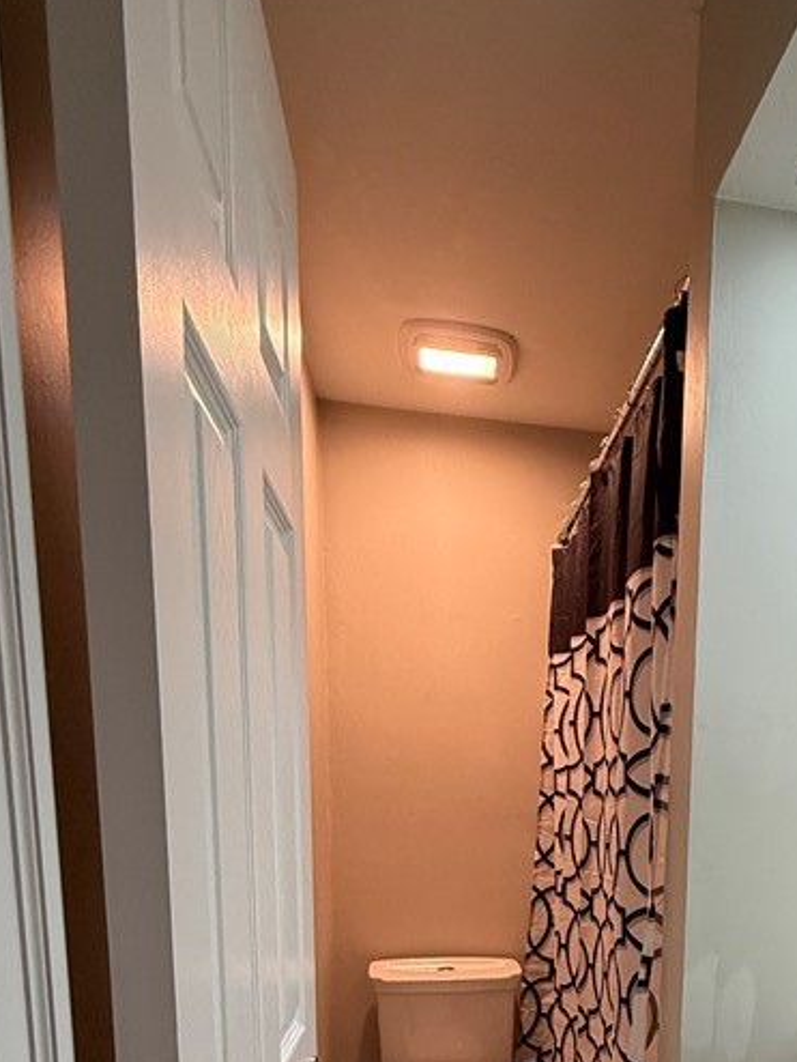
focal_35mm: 29
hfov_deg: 46.1
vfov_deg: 53.4
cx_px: 623
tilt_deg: -9.6
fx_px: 889
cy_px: 967
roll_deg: -1.9
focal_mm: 2.22
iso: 320
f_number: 2.2
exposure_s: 1/120
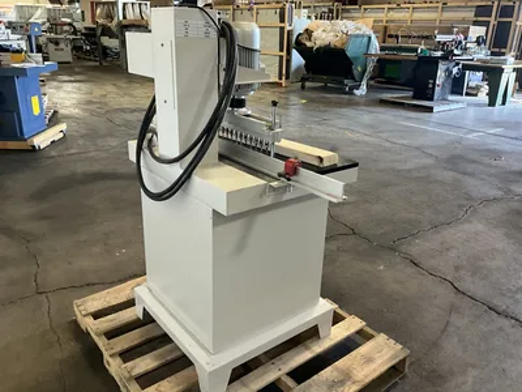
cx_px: 261
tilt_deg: -22.0
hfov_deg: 61.7
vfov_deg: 48.2
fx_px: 437
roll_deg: -1.1
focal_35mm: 29
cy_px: 196
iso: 200
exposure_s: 1/60
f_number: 1.8
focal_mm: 3
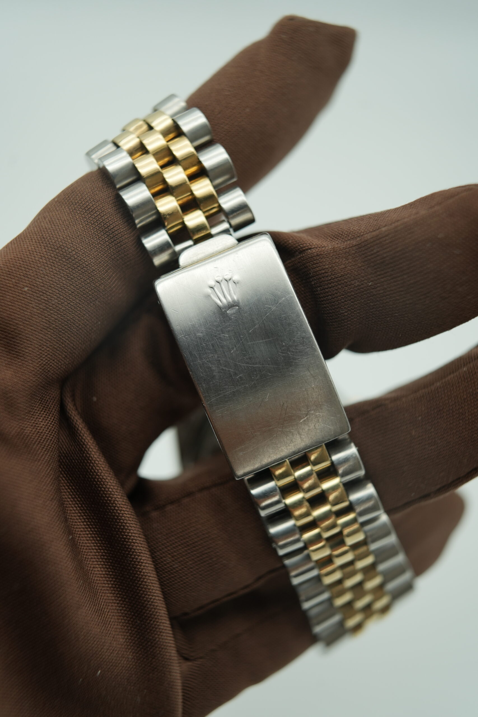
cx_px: 239
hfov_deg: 37.9
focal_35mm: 35
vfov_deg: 54.4
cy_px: 358
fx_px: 697
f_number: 5
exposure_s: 1/250
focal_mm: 35
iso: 400
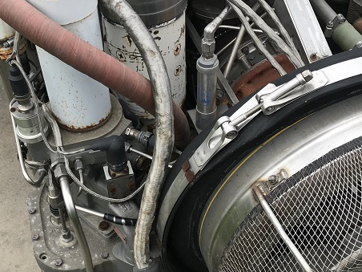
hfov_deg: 38.1
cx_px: 159
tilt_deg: -47.3
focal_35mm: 50
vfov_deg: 29.1
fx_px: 523
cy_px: 152
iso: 20
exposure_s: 1/847
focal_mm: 3.99
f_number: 1.8
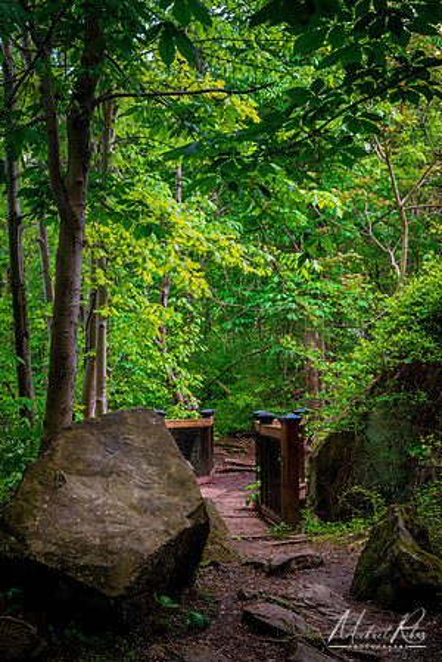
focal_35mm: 52
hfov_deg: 25.8
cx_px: 221
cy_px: 331
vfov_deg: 37.9
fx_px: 967
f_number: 8
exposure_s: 1/125
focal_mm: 35
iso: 400
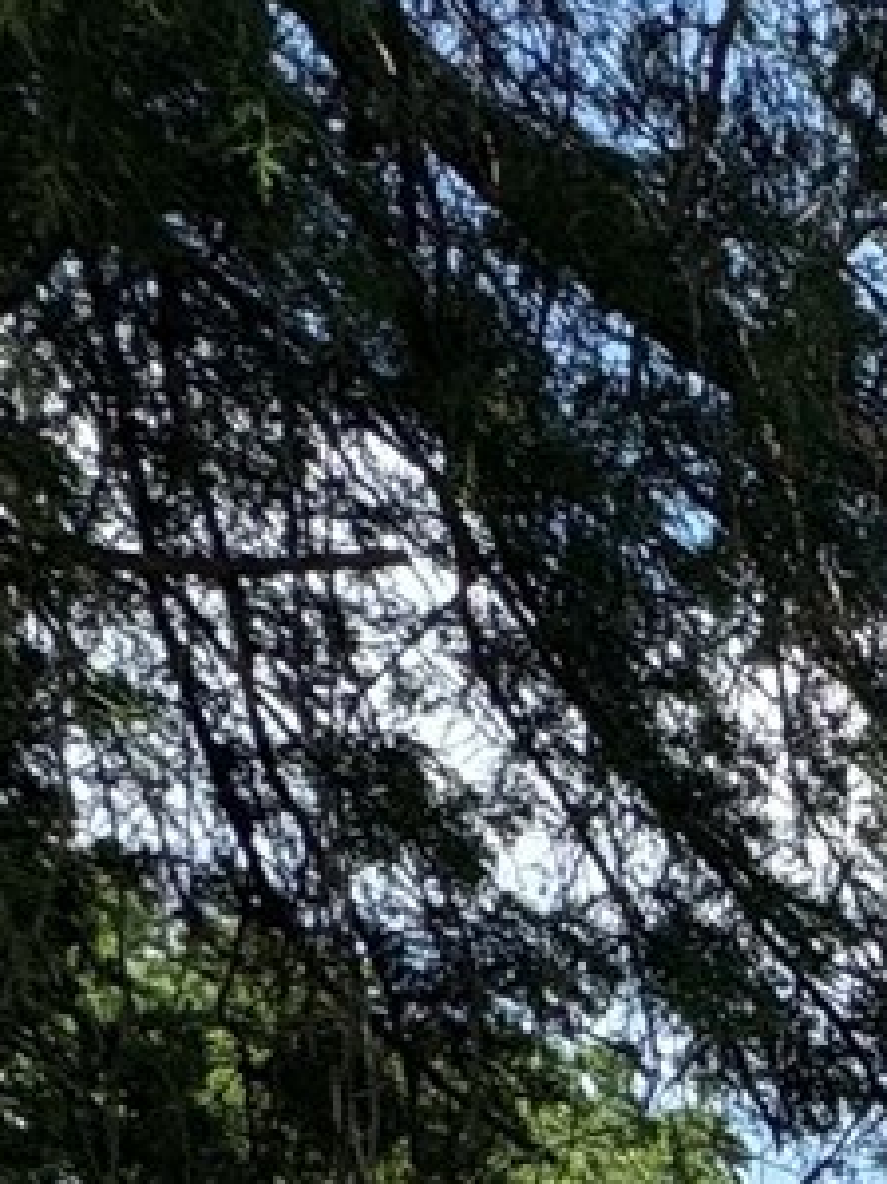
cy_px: 2495
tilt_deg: -5.1
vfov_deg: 15.5
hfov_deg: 10.8
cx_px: 2594
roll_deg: -0.1
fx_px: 3282
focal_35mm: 96
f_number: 2.2
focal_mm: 2.22
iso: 40
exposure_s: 1/821
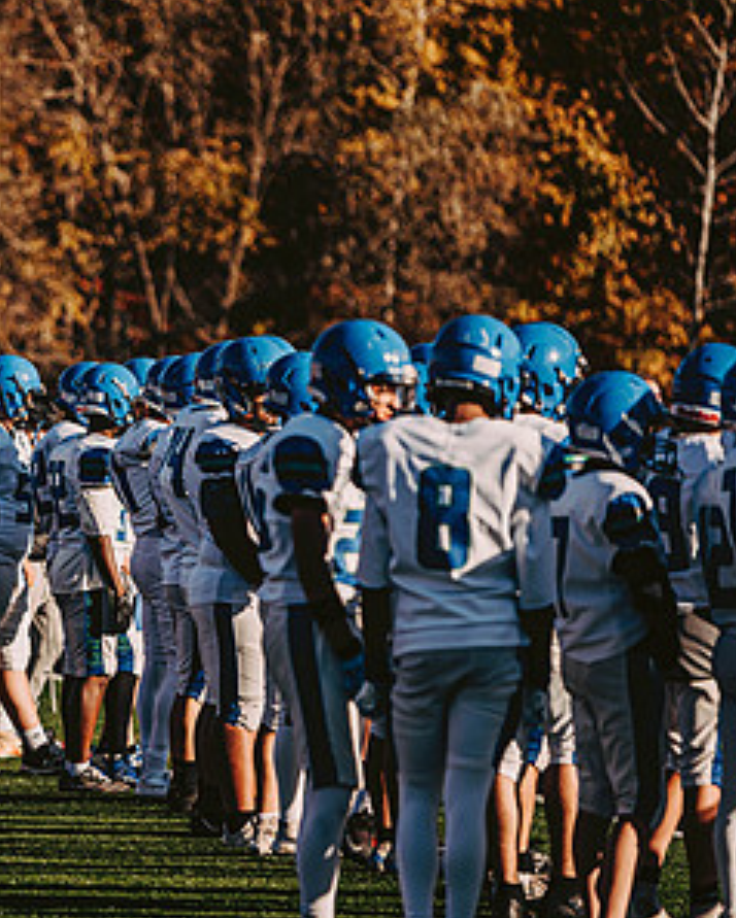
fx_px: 8215
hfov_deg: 5.1
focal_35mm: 302
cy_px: 502
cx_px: -71
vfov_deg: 6.4
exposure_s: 1/1600
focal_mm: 165
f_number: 2.8
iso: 160
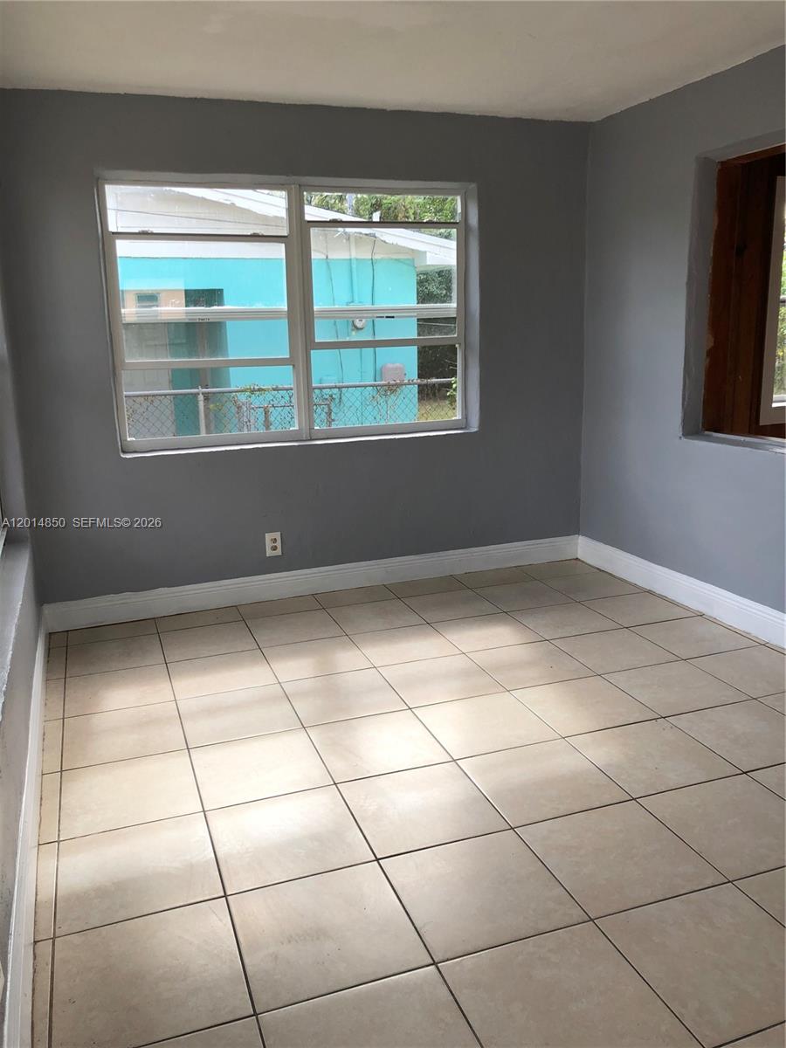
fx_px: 848
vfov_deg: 63.4
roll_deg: +1.9
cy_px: 524
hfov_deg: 49.7
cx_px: 393
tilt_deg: -12.7
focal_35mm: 28
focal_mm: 4
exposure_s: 1/273
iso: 20
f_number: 1.8
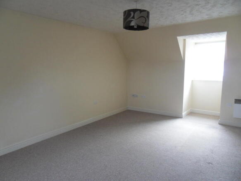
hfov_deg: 71.6
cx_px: 120
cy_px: 90
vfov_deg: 56.8
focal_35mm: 24
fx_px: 167
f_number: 3.3
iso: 160
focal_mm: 4.2
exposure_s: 1/30
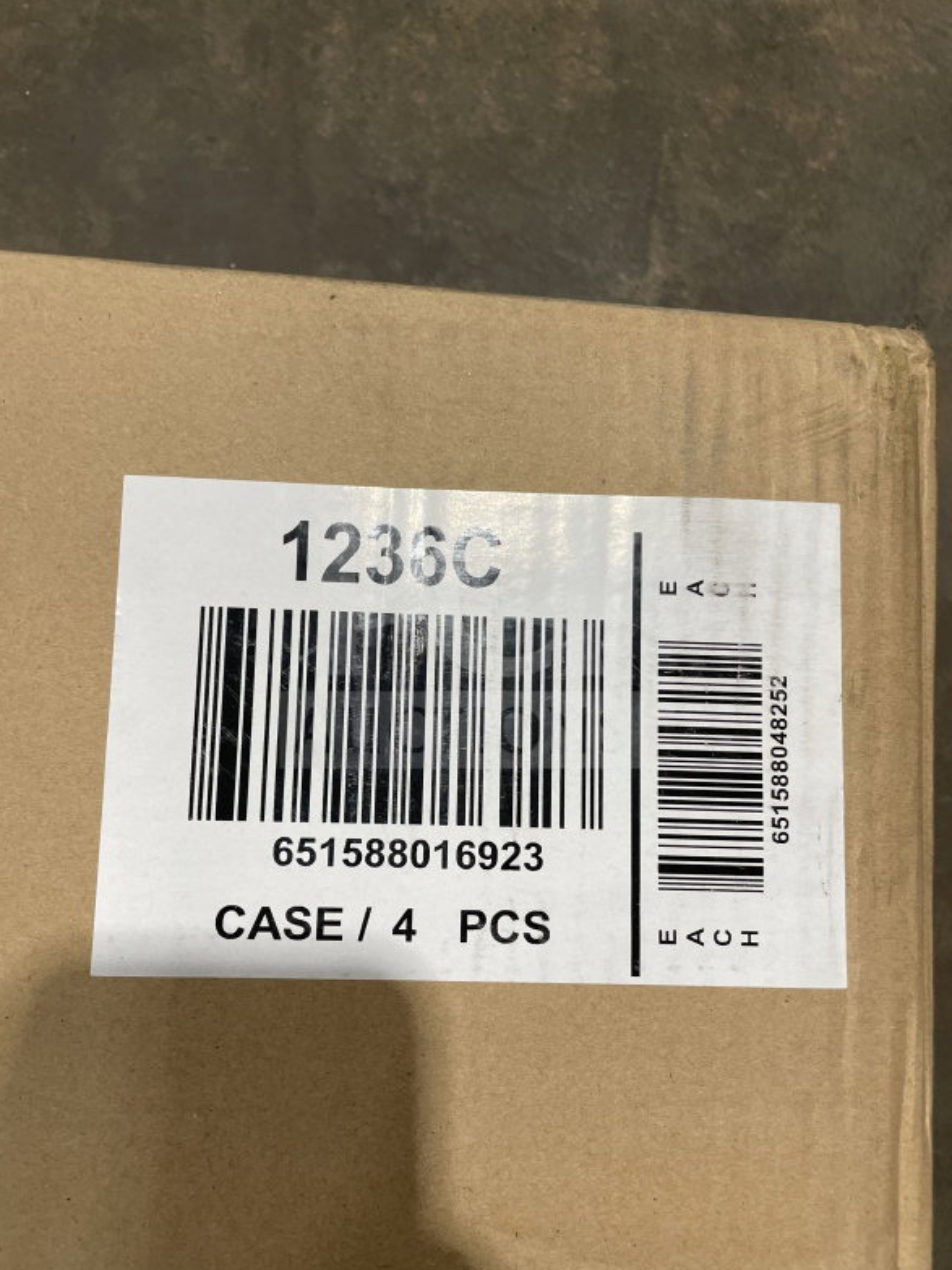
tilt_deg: -82.1
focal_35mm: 27
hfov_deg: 51.3
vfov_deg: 65.3
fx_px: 990
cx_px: 461
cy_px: 640
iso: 125
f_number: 1.6
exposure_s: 1/111
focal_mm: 4.2
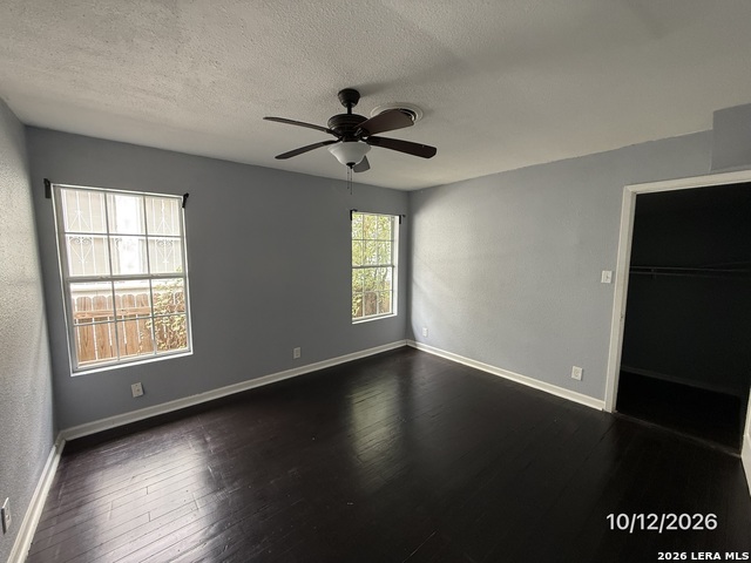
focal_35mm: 14
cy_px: 282
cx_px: 376
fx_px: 304
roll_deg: -0.7
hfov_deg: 102.1
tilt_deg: -5.8
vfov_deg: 85.7
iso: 320
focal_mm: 2.22
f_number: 2.2
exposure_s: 1/99
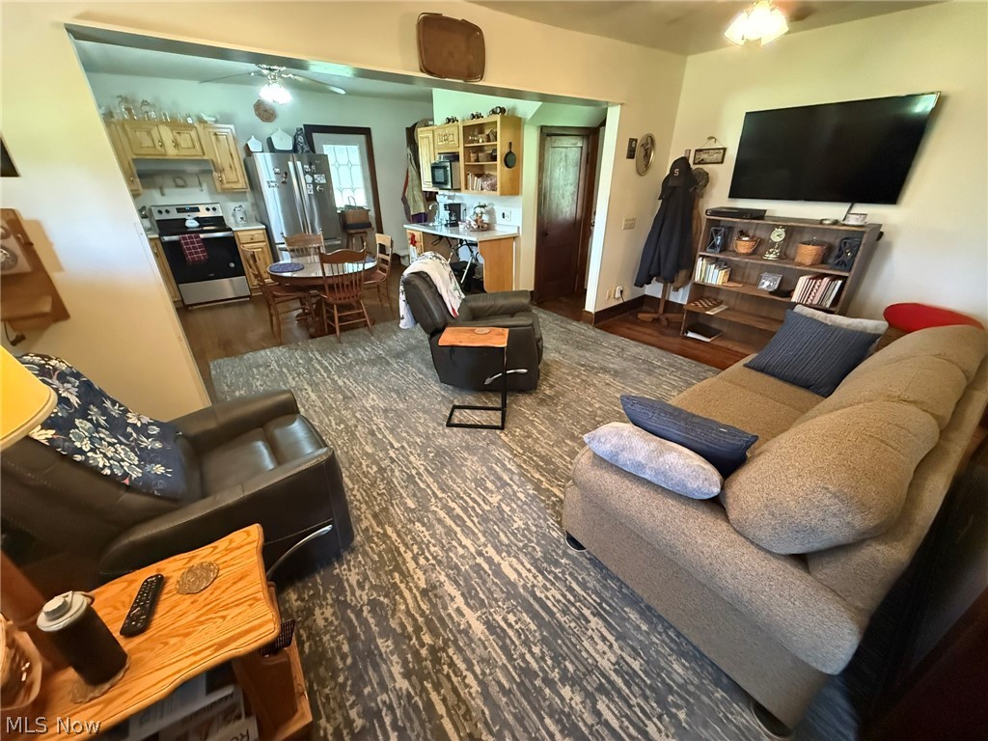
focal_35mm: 14
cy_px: 370
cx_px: 494
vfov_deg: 85.7
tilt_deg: -27.0
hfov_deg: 102.1
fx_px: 400
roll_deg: +0.8
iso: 1250
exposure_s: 1/60
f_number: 2.2
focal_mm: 2.22
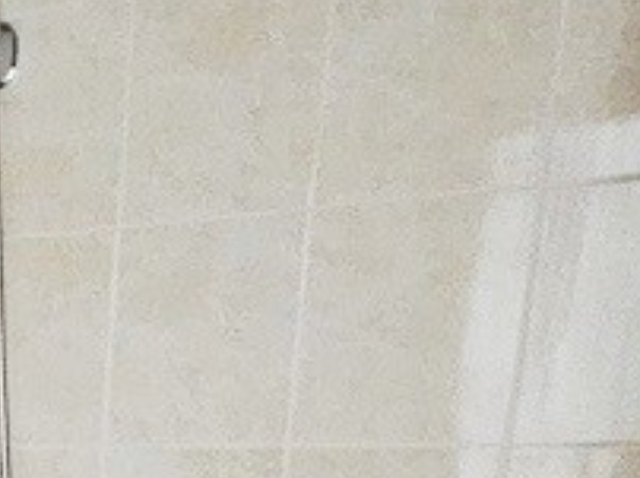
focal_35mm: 66
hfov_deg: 22.4
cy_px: 731
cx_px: -396
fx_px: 1219
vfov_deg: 19.2
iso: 800
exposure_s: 1/25
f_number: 2.2
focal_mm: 1.7
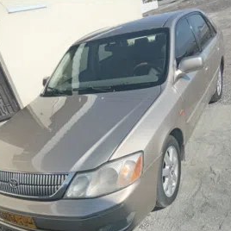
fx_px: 249
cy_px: 164
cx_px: 118
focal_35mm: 33
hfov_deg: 49.7
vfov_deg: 48.4
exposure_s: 1/710
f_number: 1.8
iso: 102
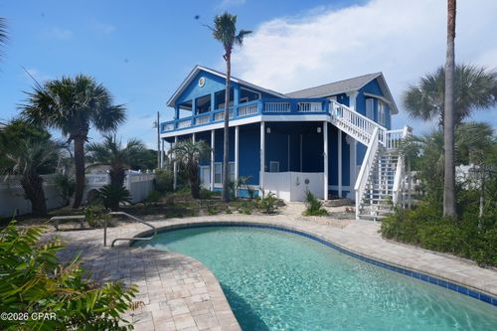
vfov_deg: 61.9
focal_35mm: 20
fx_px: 276
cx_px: 248
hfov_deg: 84.0
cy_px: 166
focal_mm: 20
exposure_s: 1/160
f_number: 10
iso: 80
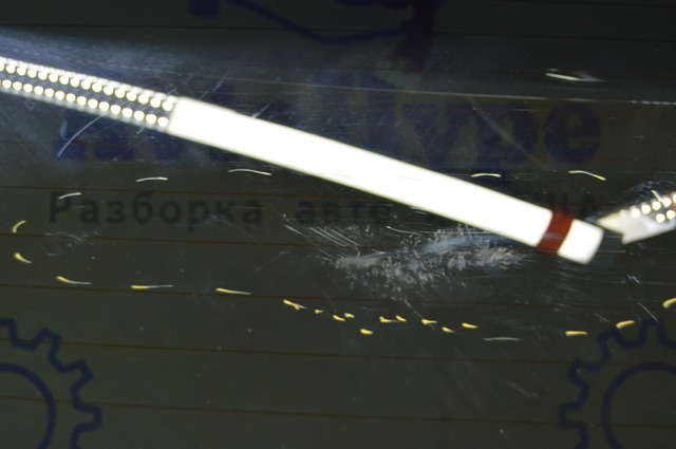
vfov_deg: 21.5
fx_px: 1181
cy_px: 224
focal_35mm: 63
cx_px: 338
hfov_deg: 31.9
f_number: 5.6
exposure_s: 1/20
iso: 400
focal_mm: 42
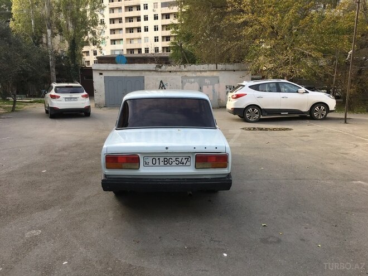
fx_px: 308
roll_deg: +0.6
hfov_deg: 61.7
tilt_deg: -9.1
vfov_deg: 48.2
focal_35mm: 29
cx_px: 184
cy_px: 138
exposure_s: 1/377
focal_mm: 4.15
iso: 25
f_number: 2.2
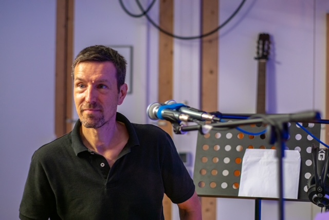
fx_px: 686
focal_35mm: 75
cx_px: 164
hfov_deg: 27.0
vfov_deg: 18.2
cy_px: 110
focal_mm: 50
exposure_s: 1/80
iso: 500
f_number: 1.7
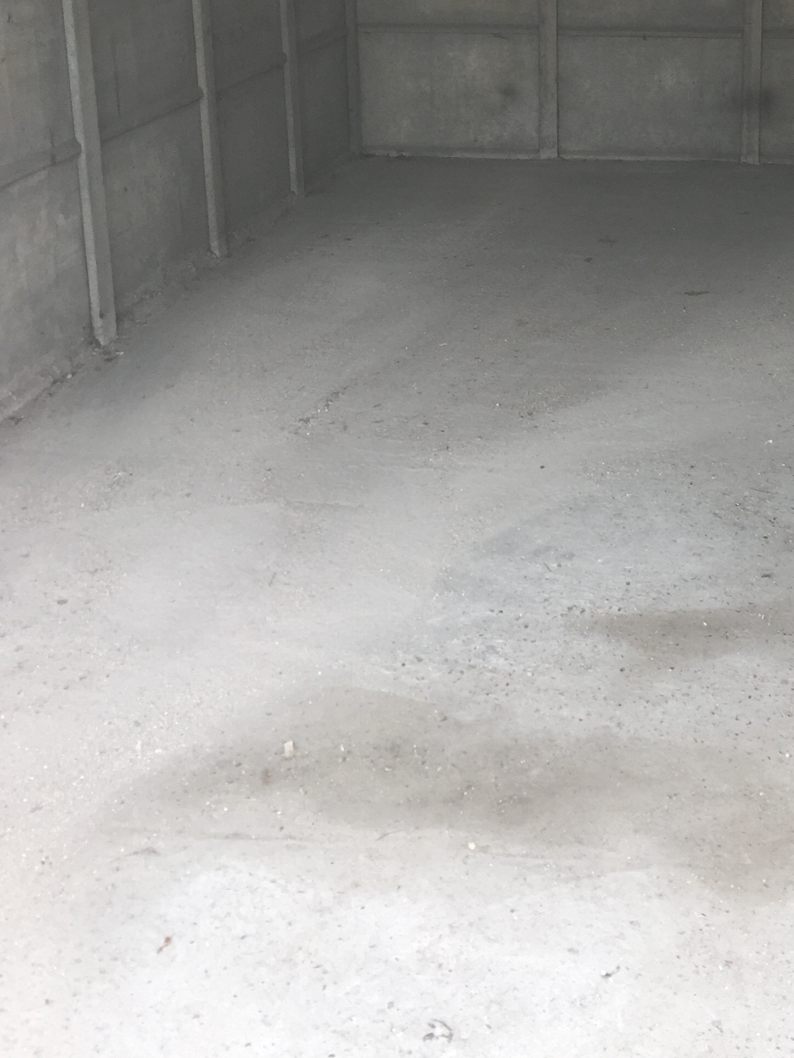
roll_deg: -0.6
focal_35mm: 49
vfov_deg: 37.6
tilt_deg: -12.0
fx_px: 1499
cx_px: 635
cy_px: 217
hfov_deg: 29.0
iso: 32
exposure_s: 1/159
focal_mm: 4.15
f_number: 2.2
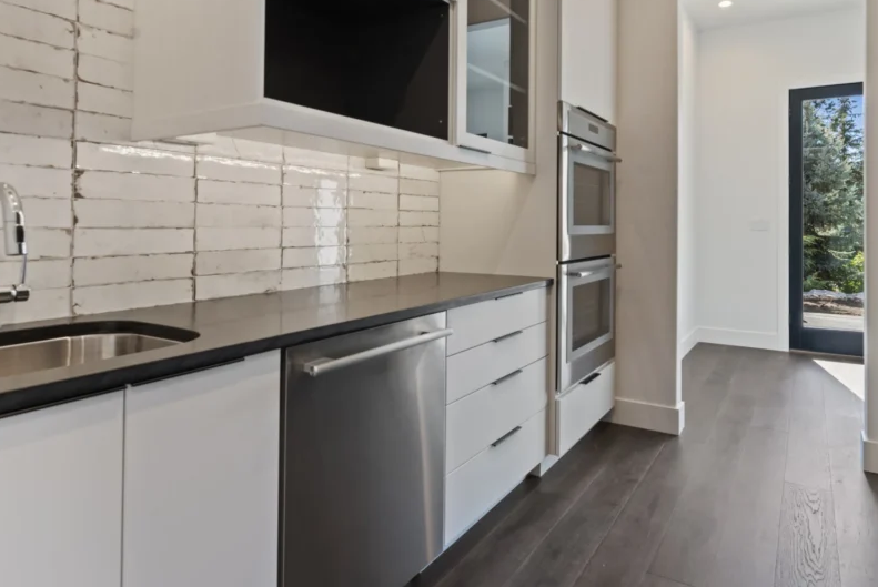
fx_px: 537
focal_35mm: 22
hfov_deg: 77.8
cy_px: 221
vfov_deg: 56.7
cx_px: 518
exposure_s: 1/6
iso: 320
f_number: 6.3
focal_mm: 17
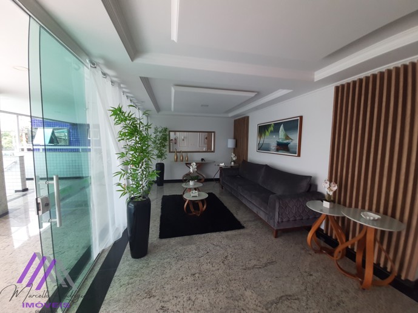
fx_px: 157
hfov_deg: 106.2
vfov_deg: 89.9
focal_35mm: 13
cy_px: 156
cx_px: 209
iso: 40
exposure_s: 1/40
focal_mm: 1.42
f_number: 2.2
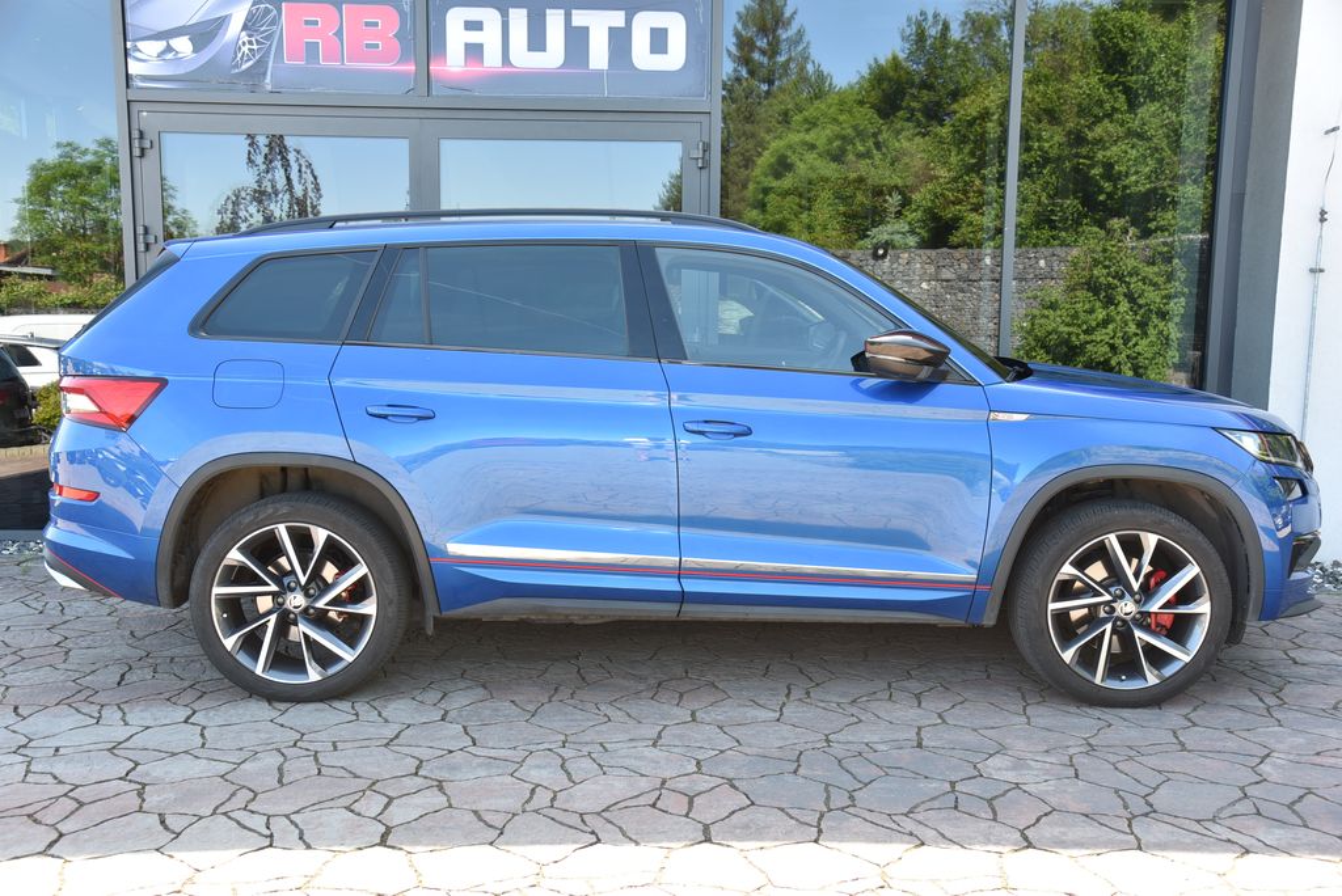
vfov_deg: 37.9
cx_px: 671
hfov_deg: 54.4
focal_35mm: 35
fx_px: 1305
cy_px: 448
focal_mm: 35
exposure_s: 1/125
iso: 500
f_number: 5.6
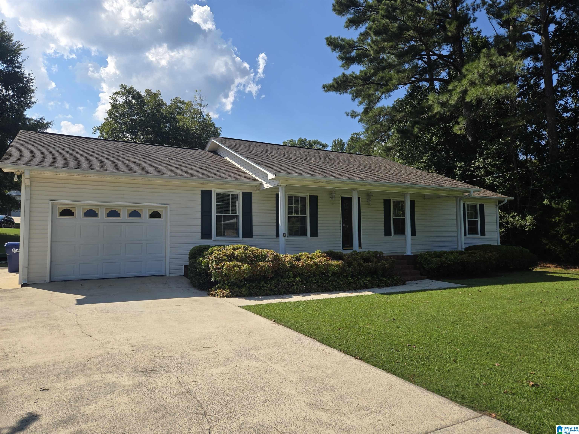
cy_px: 217
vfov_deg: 58.9
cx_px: 290
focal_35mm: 23
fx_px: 385
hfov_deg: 73.9
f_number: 1.8
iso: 25
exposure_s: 1/2082
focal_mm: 5.4
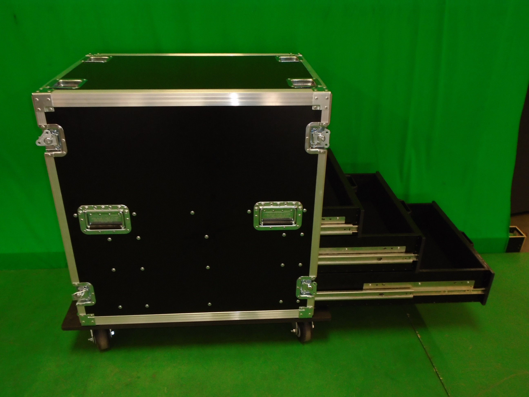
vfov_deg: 45.4
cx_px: 264
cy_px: 198
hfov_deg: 58.4
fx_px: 474
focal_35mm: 31
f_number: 3.5
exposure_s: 1/40
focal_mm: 5.5
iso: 200
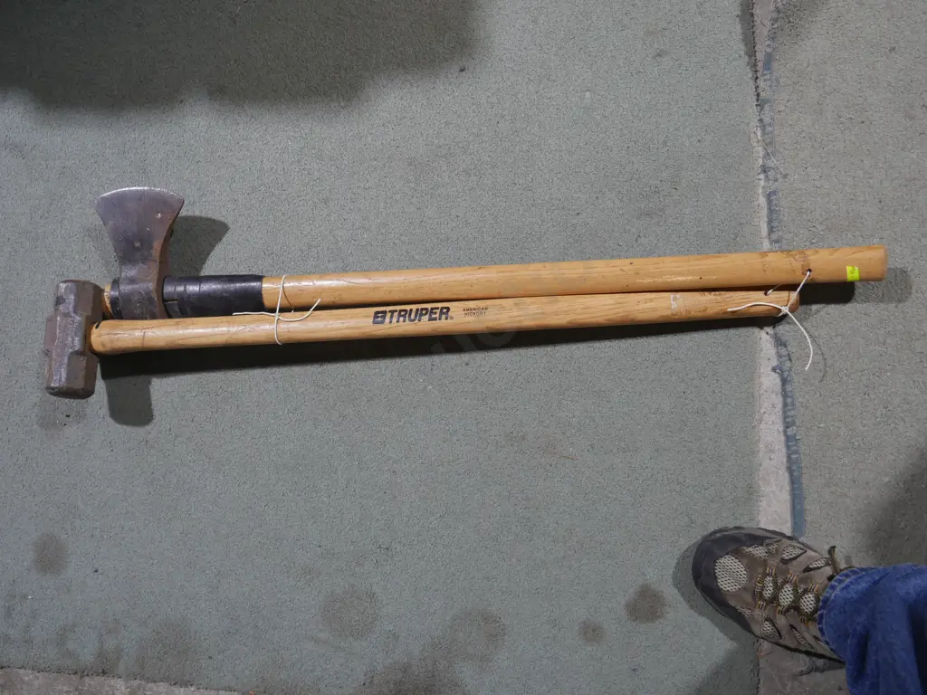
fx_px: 911
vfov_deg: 41.8
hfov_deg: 54.0
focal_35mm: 34
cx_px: 464
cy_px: 348
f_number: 4
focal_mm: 17
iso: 500
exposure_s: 1/60
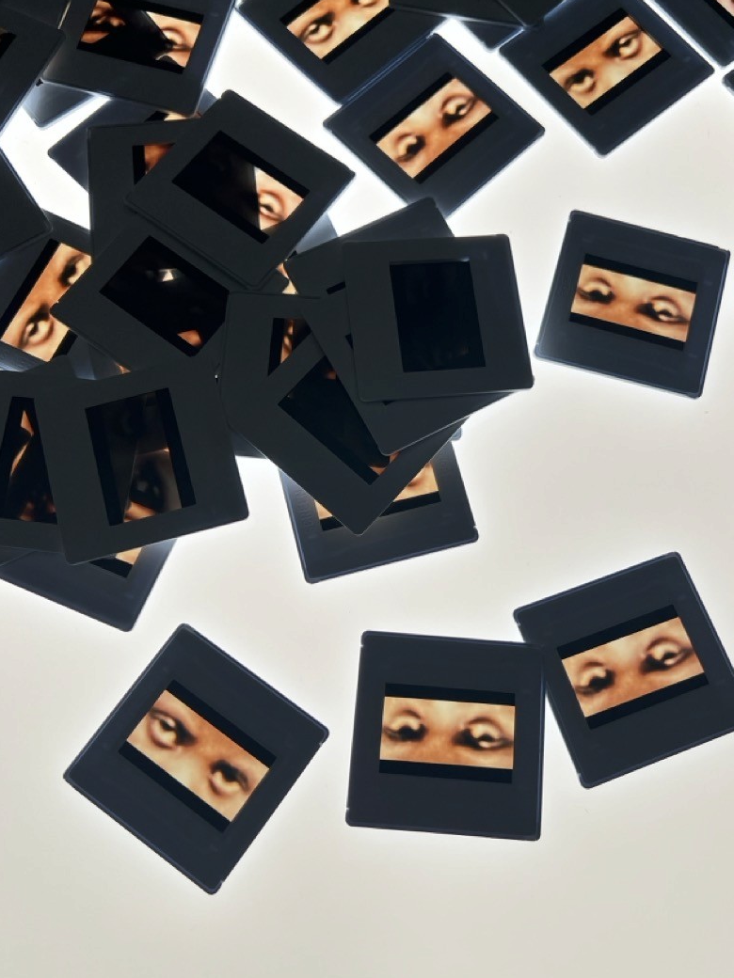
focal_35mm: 32
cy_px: 508
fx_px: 905
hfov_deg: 44.1
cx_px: 403
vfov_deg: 56.8
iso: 50
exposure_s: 1/840
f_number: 1.5
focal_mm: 5.7
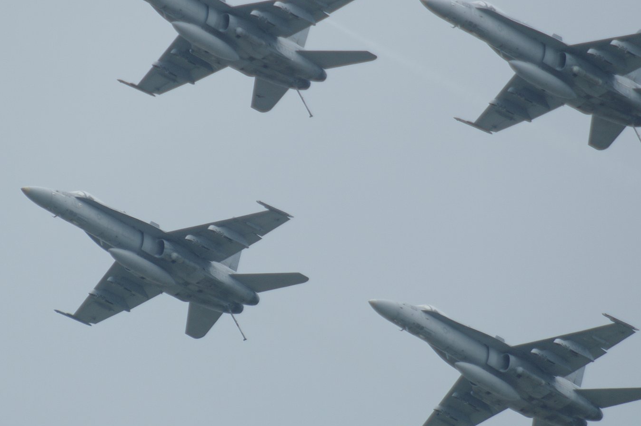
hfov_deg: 2.3
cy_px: 229
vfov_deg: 1.5
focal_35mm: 913
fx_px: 16237
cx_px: 274
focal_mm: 400
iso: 200
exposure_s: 1/500
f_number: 8
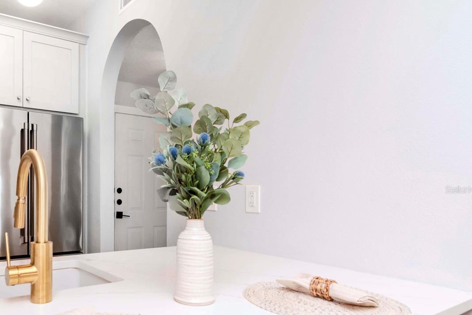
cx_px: 131
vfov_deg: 47.6
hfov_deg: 64.2
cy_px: 190
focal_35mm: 27
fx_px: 354
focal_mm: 12
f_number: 8
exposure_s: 1/25
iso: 640
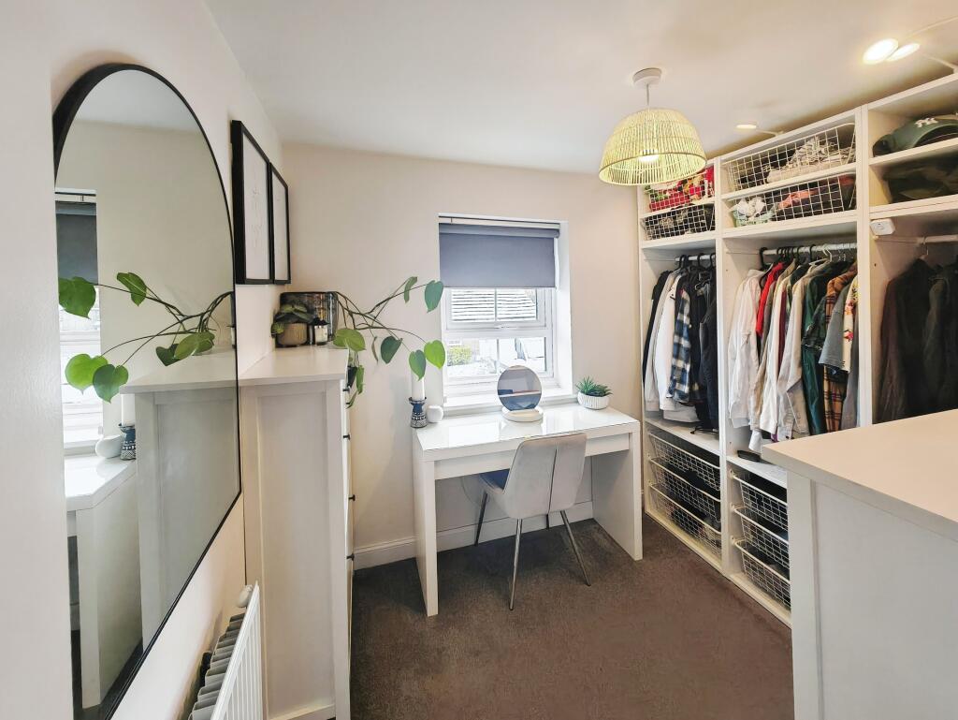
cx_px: 479
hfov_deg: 106.2
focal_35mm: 13
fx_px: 360
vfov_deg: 90.0
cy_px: 360
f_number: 2
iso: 200
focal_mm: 1.82
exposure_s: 1/50
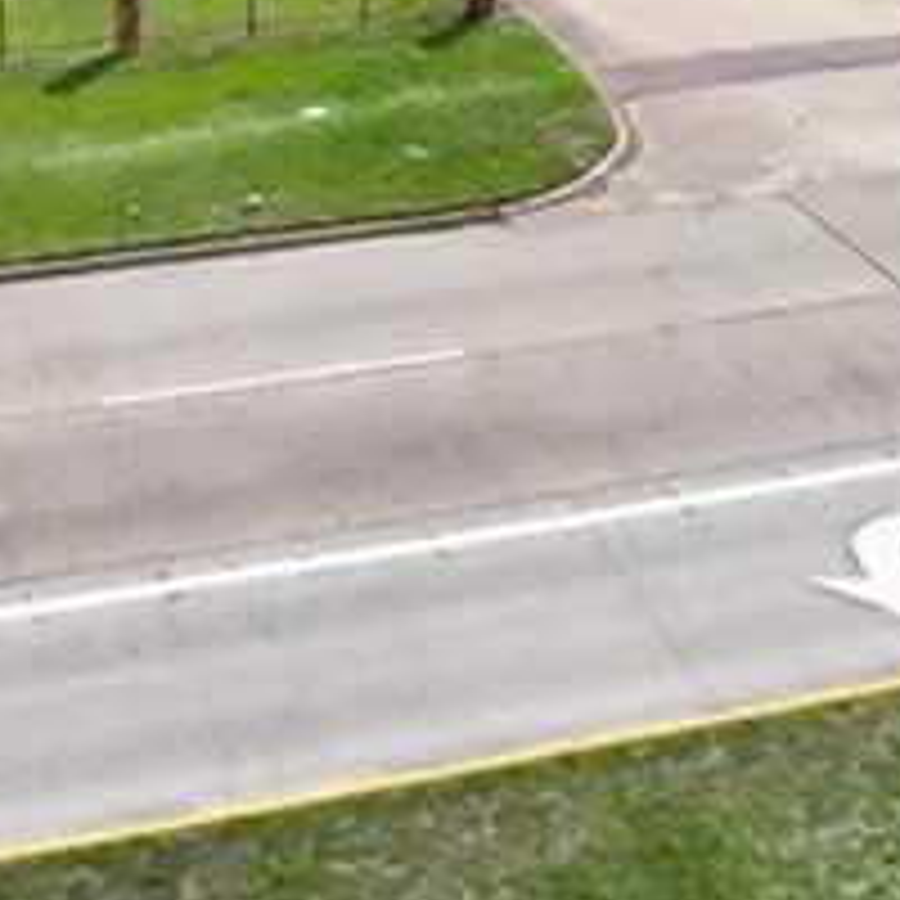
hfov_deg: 25.1
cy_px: -72
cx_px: 248
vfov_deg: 23.9
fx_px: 2000
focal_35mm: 68
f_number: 7.1
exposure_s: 1/2000
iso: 6400
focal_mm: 12.29
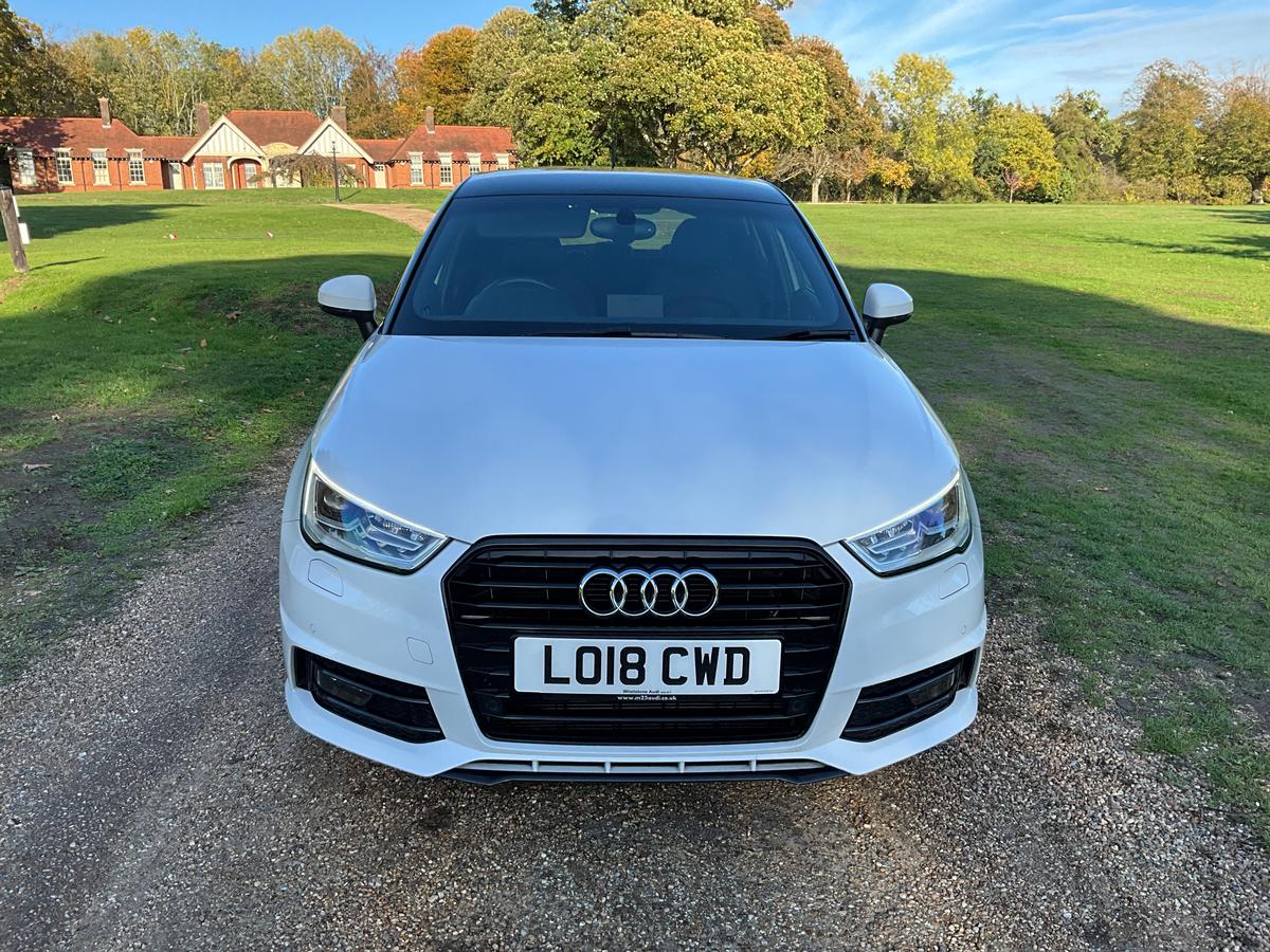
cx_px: 635
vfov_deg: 48.2
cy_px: 476
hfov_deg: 61.7
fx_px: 1064
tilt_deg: -13.3
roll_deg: +0.8
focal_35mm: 29
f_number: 1.8
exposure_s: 1/580
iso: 25
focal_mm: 3
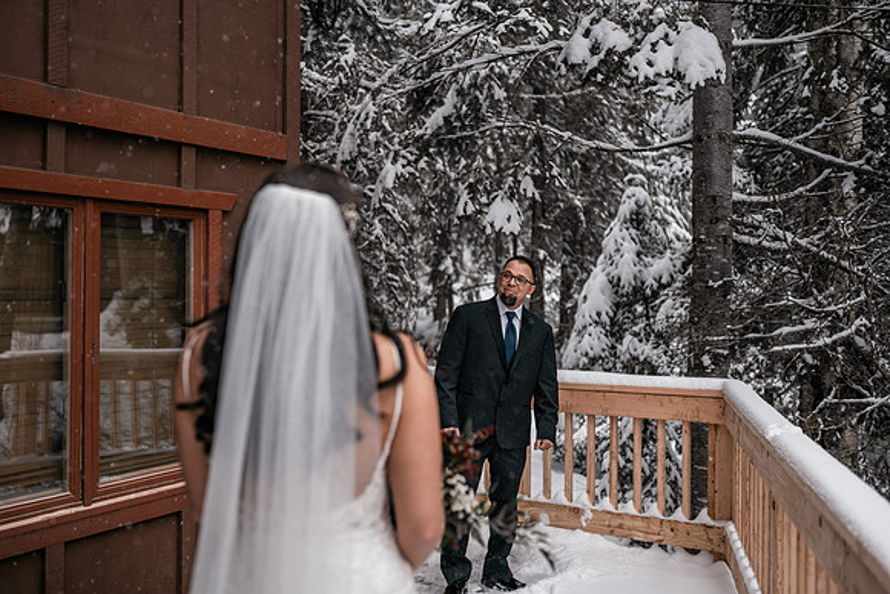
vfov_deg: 37.8
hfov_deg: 54.3
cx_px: 445
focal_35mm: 35
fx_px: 868
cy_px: 297
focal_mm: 35
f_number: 2
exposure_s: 1/400
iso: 200
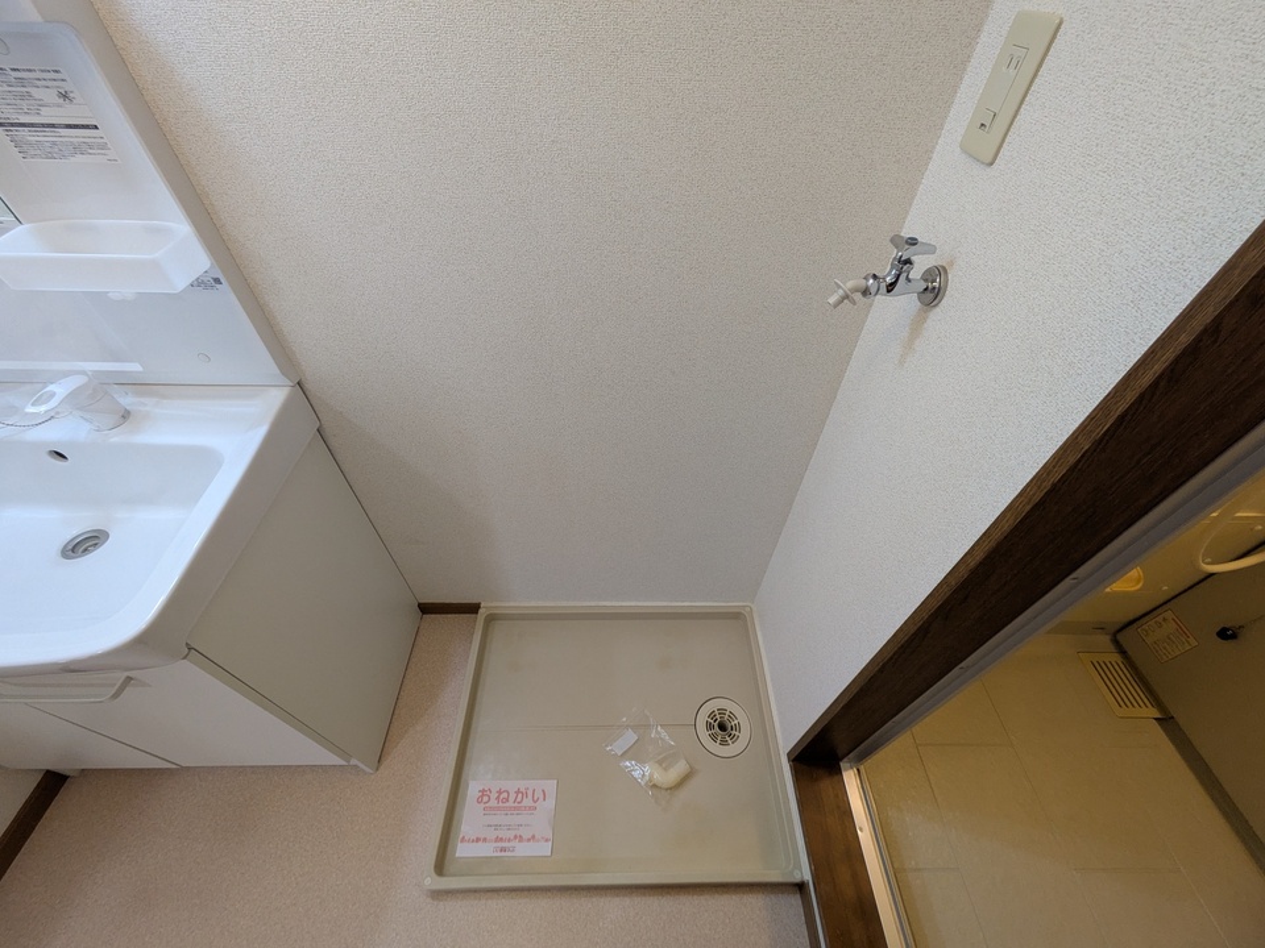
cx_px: 632
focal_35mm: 14
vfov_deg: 85.7
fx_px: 512
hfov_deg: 102.1
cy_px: 474
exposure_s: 1/24
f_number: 2.2
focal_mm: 1.83
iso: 89
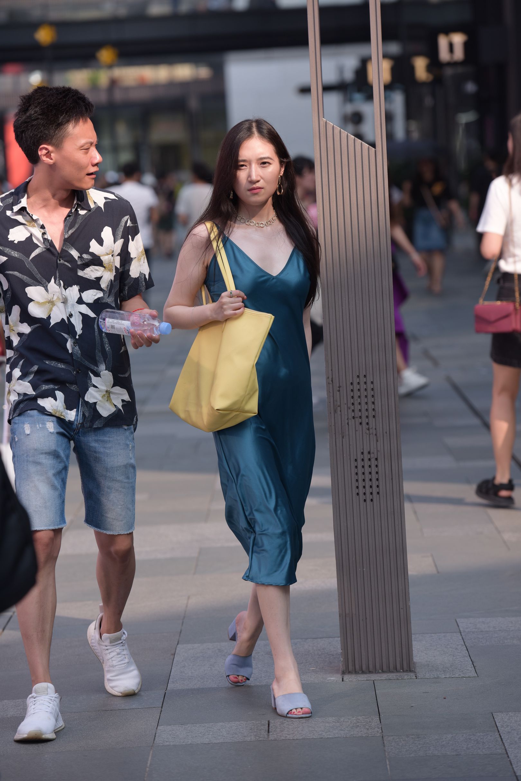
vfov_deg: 13.7
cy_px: 390
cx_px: 260
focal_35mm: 150
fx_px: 3254
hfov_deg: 9.2
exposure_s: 1/800
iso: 180
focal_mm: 150
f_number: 4
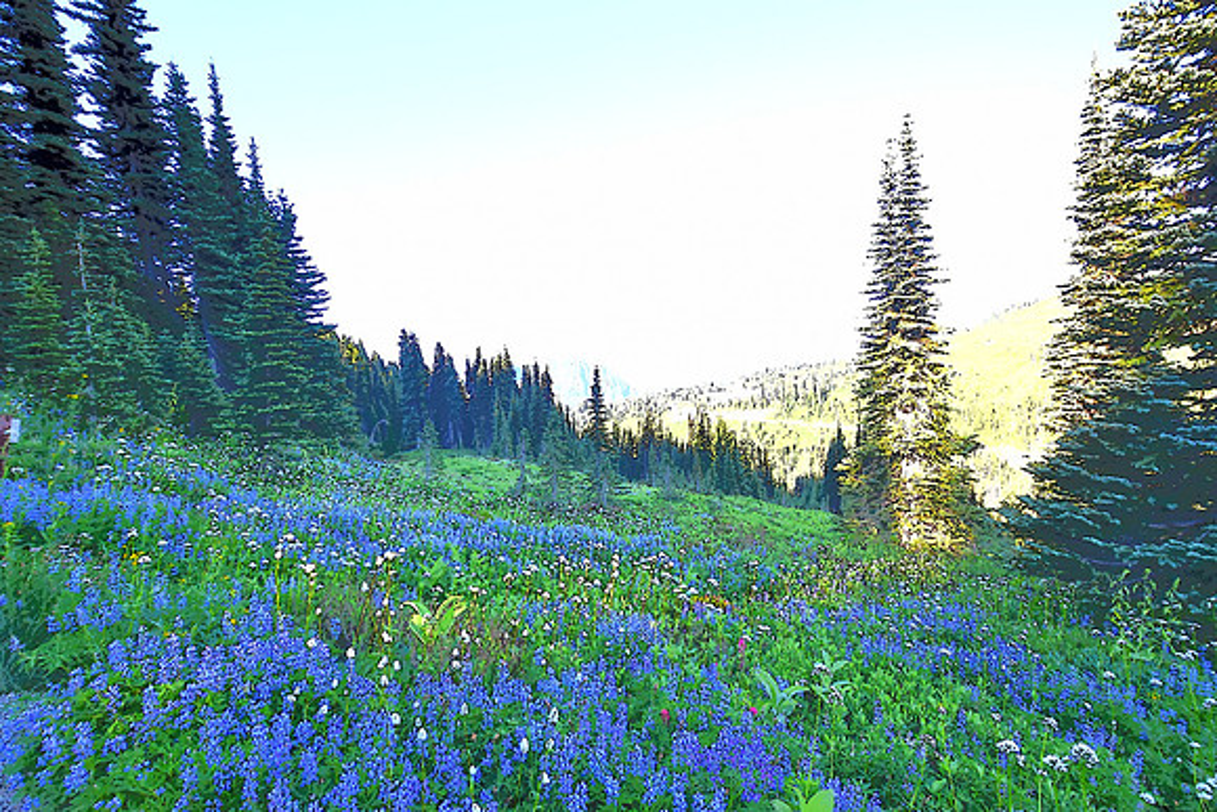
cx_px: 608
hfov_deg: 95.0
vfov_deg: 72.1
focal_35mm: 16
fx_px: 558
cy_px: 406
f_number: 5
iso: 800
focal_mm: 11
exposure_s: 1/500
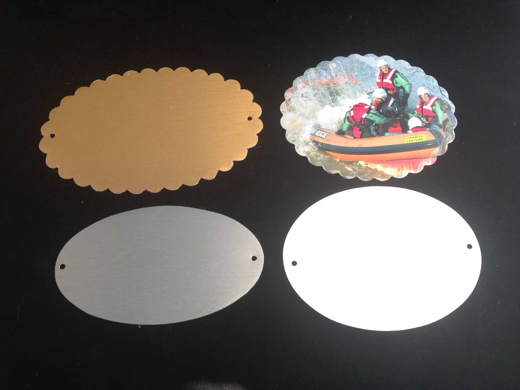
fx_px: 496
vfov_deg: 42.9
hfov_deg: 55.4
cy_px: 195
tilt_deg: -67.9
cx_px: 260
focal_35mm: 33
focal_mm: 4.12
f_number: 2.4
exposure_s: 1/209
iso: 50
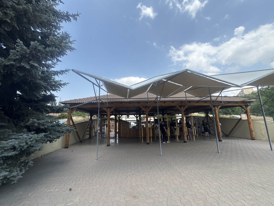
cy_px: 103
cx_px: 137
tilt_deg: +10.0
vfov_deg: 85.7
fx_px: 111
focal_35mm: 14
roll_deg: +1.1
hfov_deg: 102.1
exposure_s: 1/1217
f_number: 2.2
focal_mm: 2.22
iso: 50
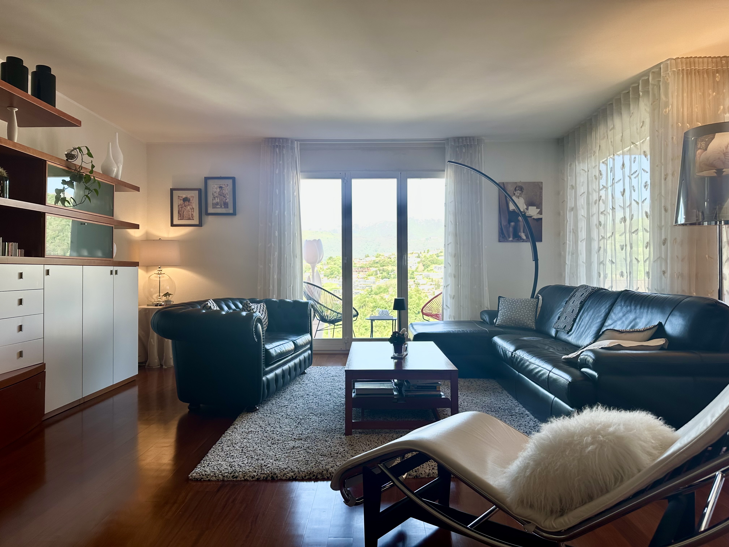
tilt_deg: +0.7
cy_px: 274
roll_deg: +0.1
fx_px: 505
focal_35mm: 24
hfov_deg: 71.6
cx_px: 364
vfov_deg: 56.8
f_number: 1.78
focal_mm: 6.86
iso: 64
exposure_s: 1/165
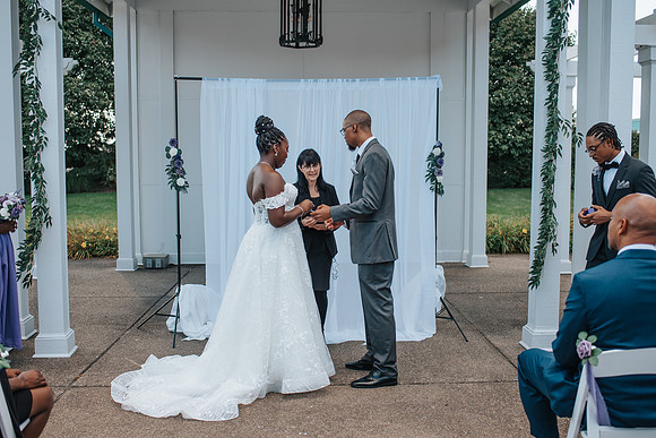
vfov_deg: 33.9
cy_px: 220
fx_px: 717
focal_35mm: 39
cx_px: 325
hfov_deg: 49.1
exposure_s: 1/640
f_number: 2.8
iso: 100
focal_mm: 35
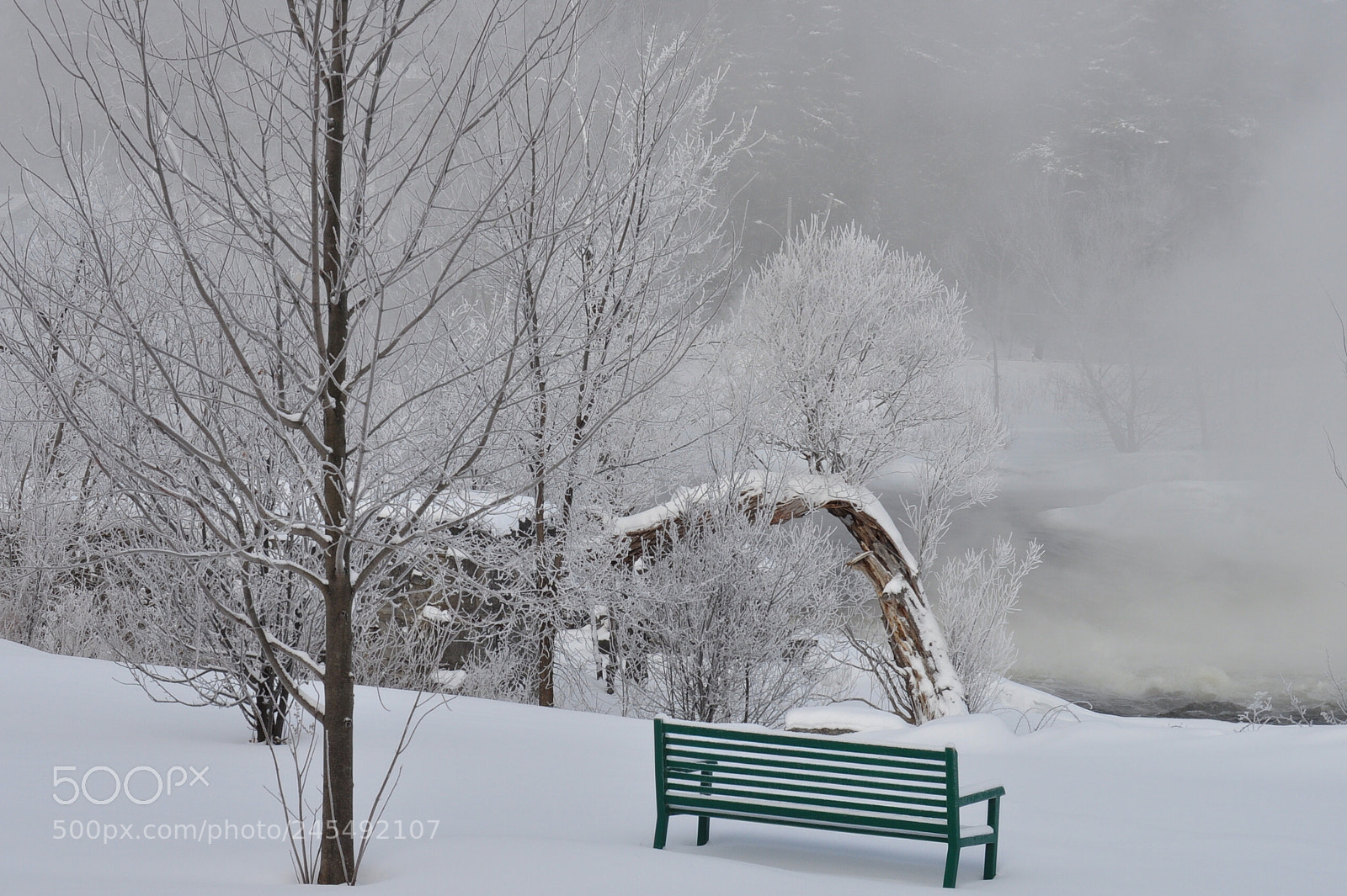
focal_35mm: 82
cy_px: 448
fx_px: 3085
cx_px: 674
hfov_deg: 24.6
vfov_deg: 16.5
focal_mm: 55
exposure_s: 1/320
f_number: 10
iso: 200
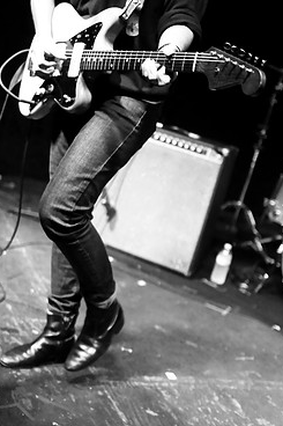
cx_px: 130
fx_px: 649
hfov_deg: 24.6
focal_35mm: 55
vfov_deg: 36.3
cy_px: 205
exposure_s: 1/80
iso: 1000
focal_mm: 30
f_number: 1.8
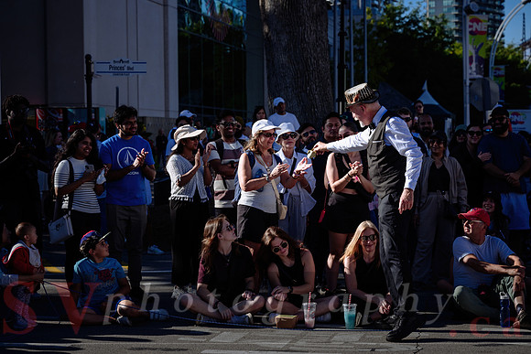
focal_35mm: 76
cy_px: 176
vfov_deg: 17.9
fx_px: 1126
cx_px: 288
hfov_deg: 26.5
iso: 64
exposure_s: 1/400
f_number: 5.6
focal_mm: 70
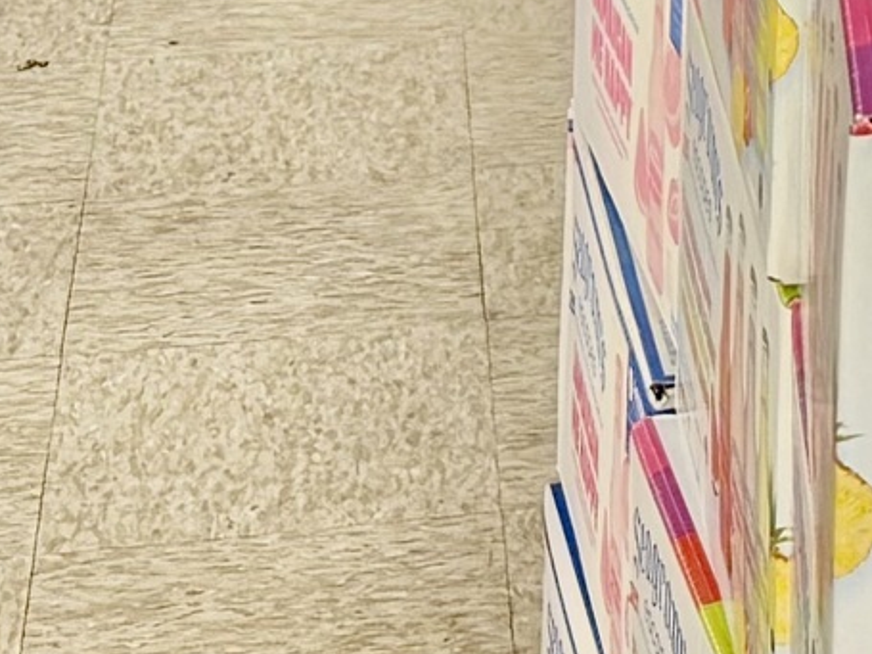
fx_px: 4080
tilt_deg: -4.5
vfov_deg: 8.2
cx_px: 1503
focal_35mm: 162
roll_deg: -2.3
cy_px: -1105
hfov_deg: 11.4
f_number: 1.78
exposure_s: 1/60
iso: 160
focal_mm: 6.76
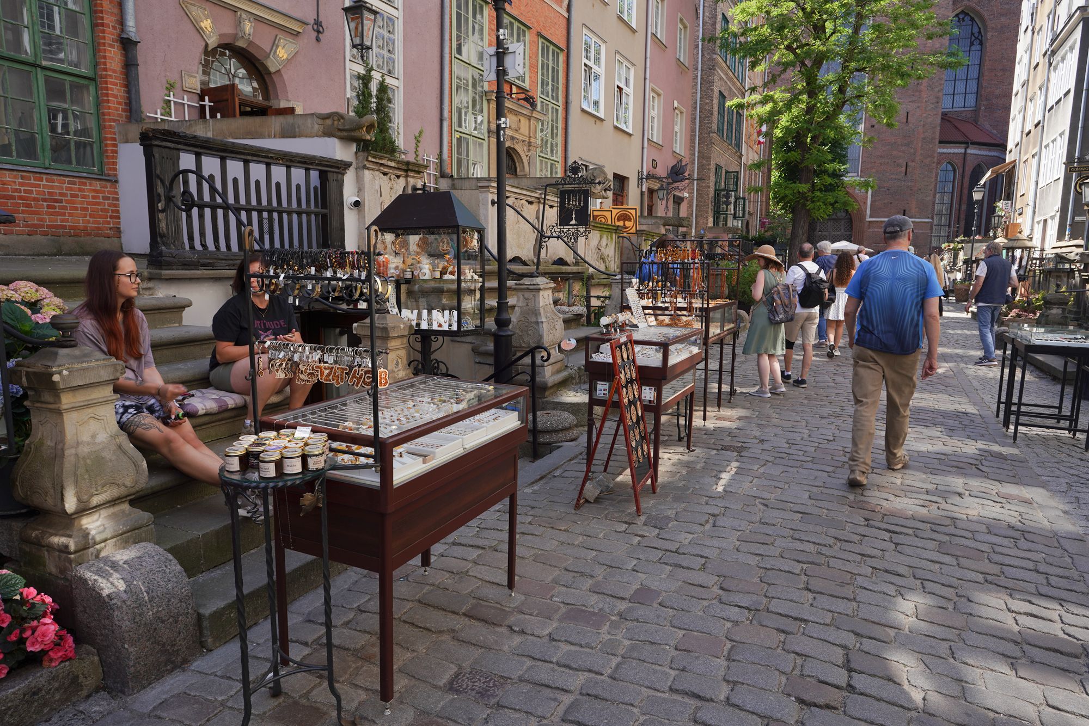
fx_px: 726
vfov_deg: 53.1
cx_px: 544
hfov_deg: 73.7
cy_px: 363
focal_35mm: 24
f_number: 8
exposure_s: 1/100
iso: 100
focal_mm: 24
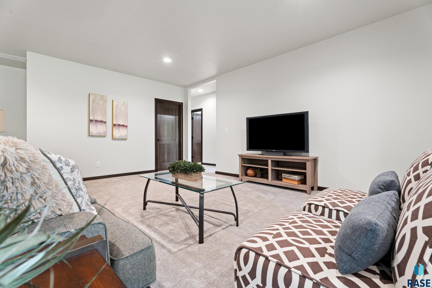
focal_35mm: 16
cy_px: 144
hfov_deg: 96.7
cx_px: 216
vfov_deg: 73.8
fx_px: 192
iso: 250
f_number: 9
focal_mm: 16
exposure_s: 2.5
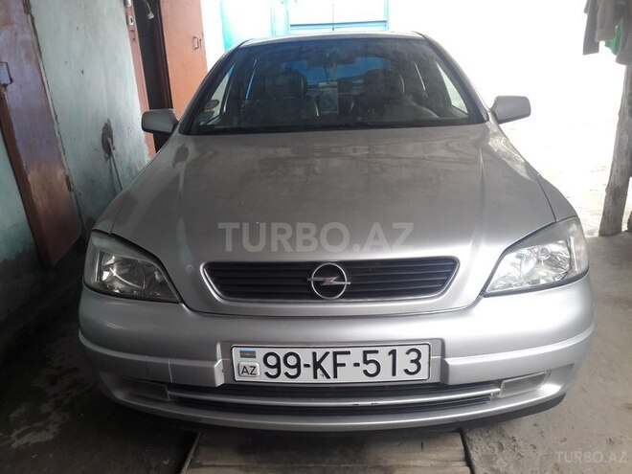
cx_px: 316
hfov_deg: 63.4
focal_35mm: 28
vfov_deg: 49.7
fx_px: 511
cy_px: 237
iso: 80
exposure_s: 1/100
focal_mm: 3.7
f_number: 1.9
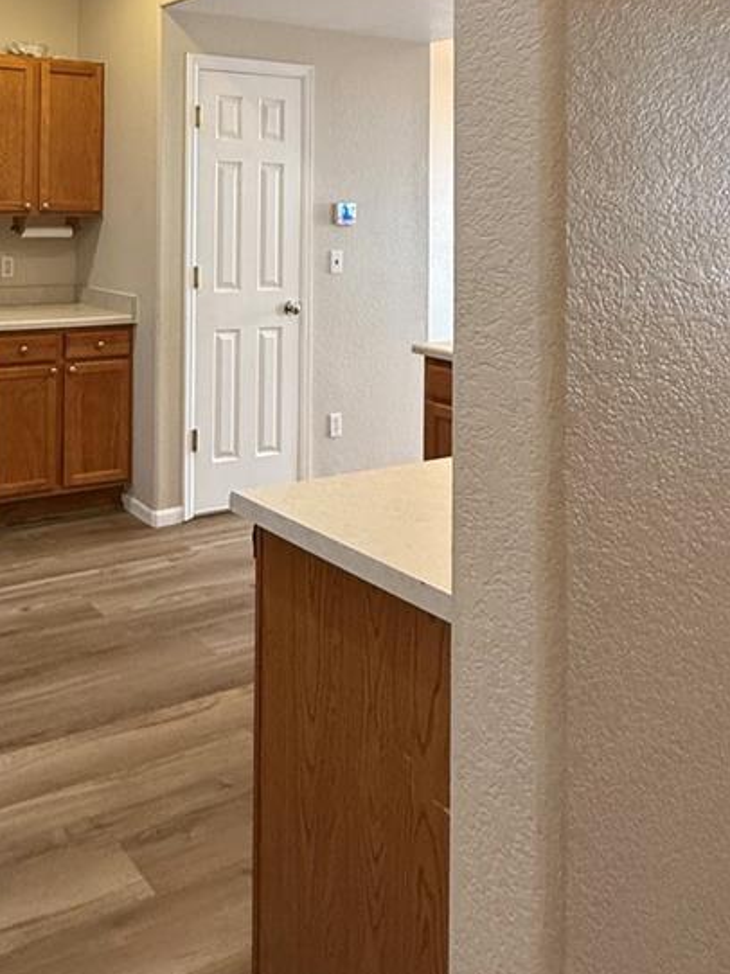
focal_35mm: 31
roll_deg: -1.6
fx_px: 872
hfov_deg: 41.1
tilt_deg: +2.3
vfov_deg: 54.4
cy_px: 196
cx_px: 45
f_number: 2.2
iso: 400
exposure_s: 1/60
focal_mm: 2.22
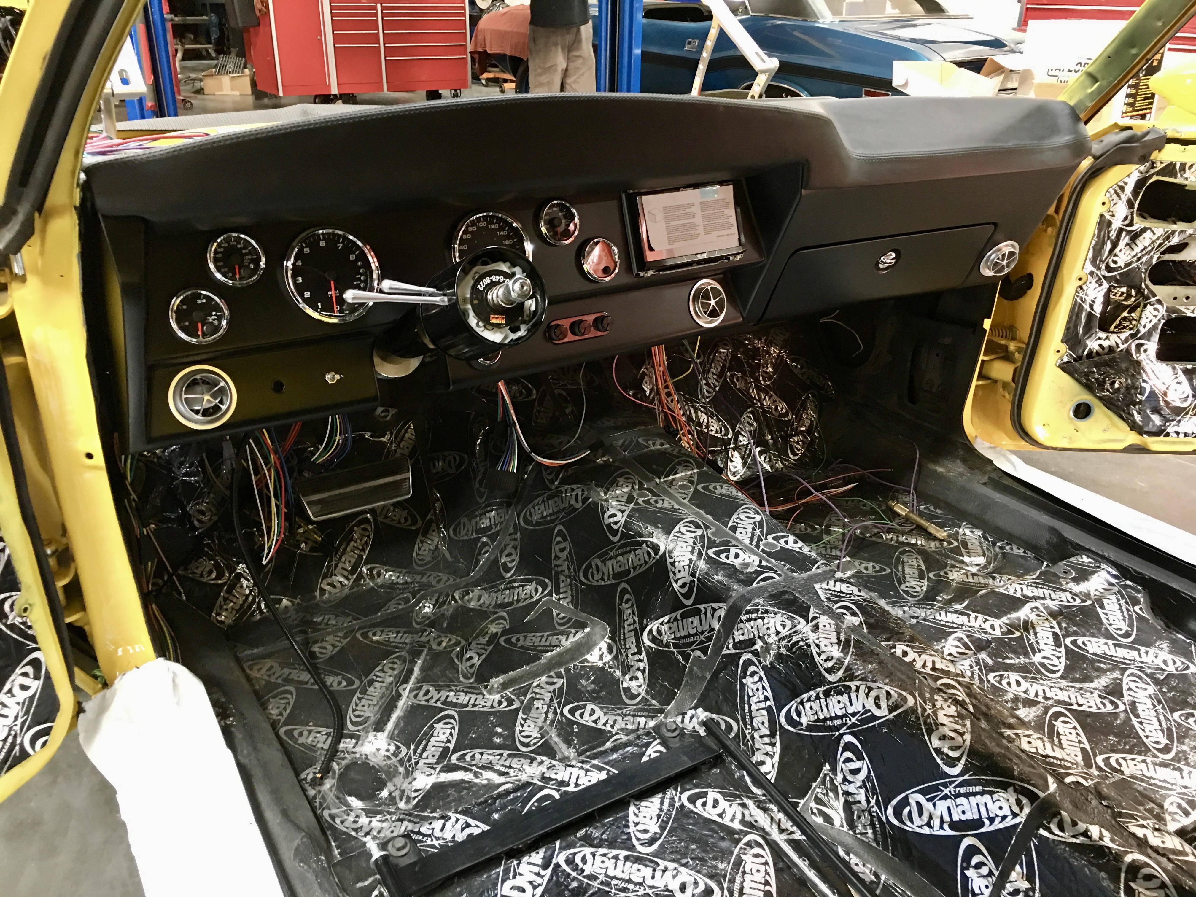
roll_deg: -0.9
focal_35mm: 29
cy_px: 448
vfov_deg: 48.2
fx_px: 1002
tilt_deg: -23.3
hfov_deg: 61.7
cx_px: 598
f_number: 2.2
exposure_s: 1/10
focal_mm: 4.15
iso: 80
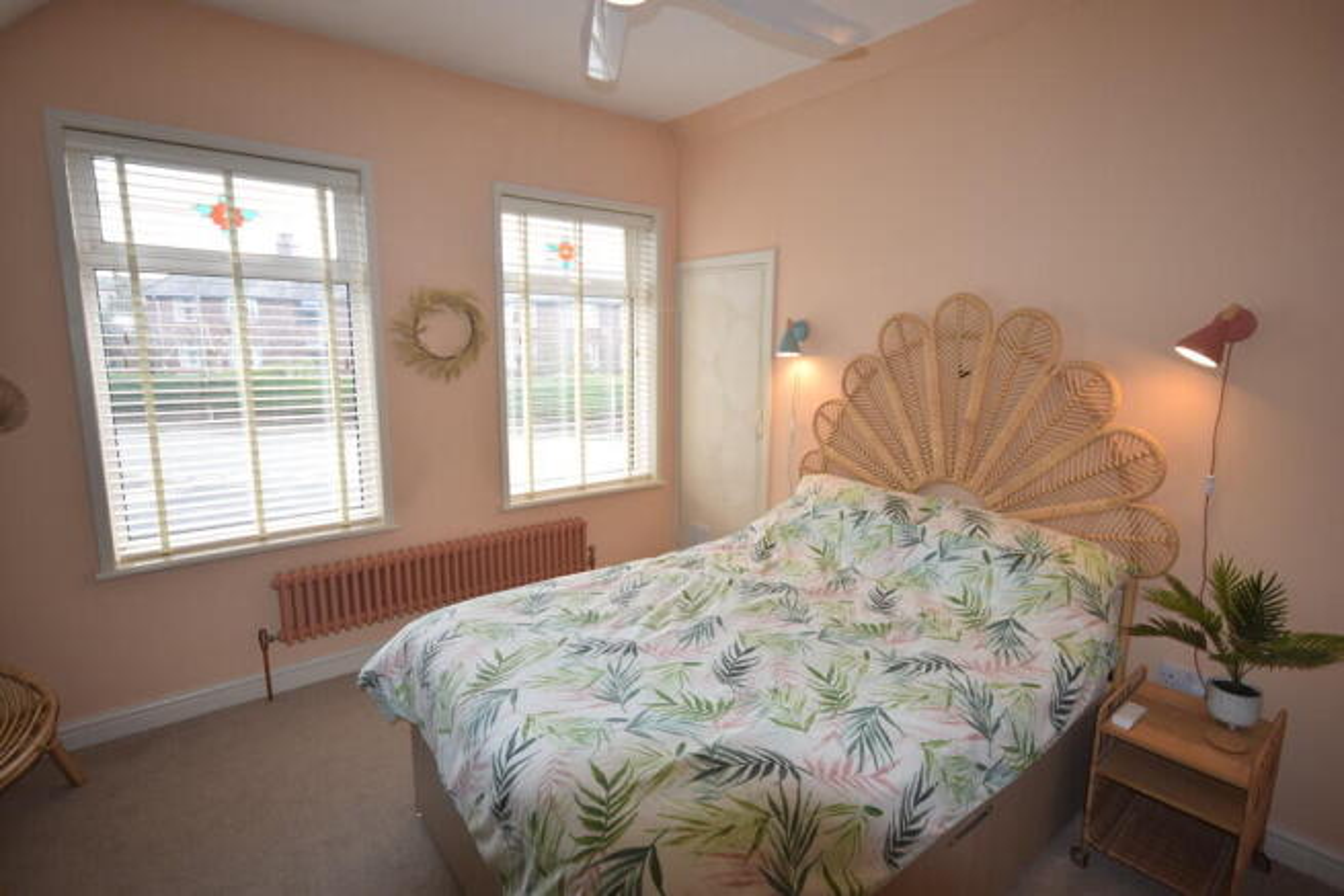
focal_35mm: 18
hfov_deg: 90.0
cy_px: 448
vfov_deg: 67.4
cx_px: 672
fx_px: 672
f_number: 5.6
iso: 450
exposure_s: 1/125
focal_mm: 12
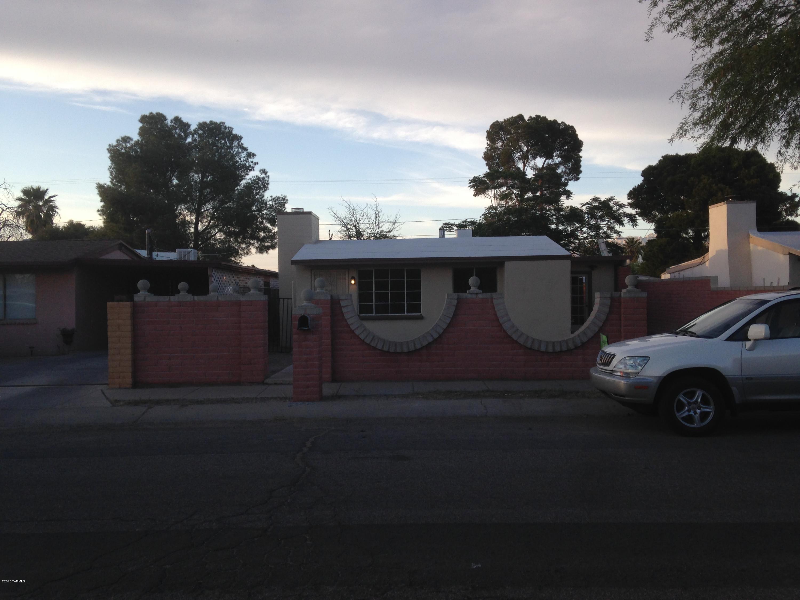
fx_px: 763
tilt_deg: -0.9
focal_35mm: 33
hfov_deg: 55.4
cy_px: 300
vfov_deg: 42.9
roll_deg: +0.6
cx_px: 400
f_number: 2.4
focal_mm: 4.12
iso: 50
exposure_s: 1/480
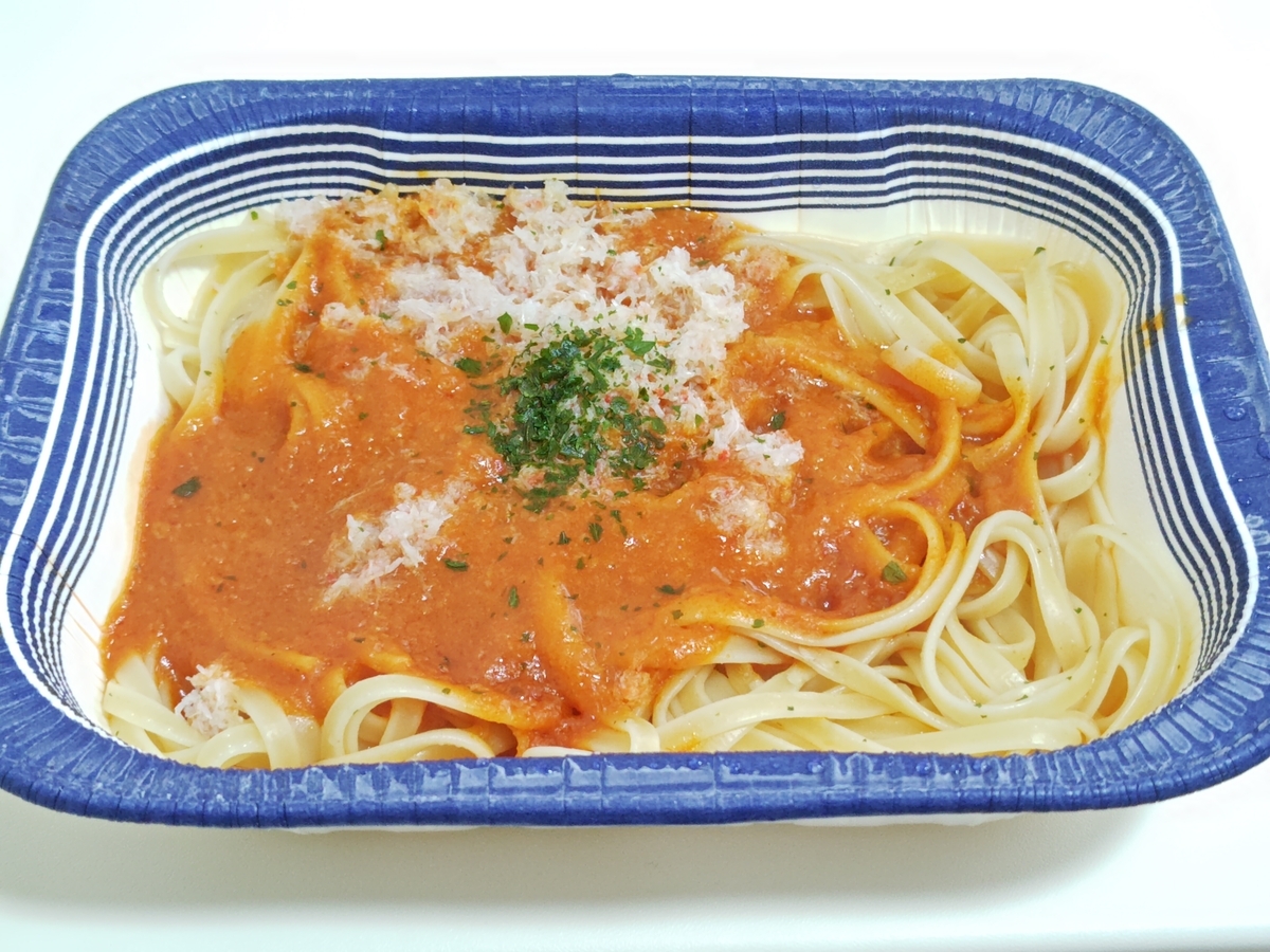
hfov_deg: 73.9
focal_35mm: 23
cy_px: 476
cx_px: 635
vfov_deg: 58.9
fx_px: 844
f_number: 1.9
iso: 334
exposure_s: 1/50
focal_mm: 5.56
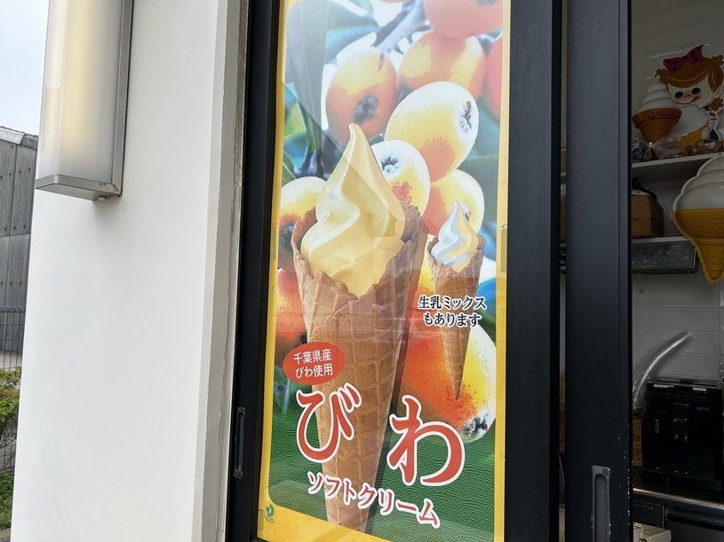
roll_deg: -1.7
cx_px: 362
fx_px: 544
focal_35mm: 26
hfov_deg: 67.3
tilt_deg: +3.6
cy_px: 271
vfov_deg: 53.1
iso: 50
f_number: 1.5
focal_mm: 5.7
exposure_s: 1/2252
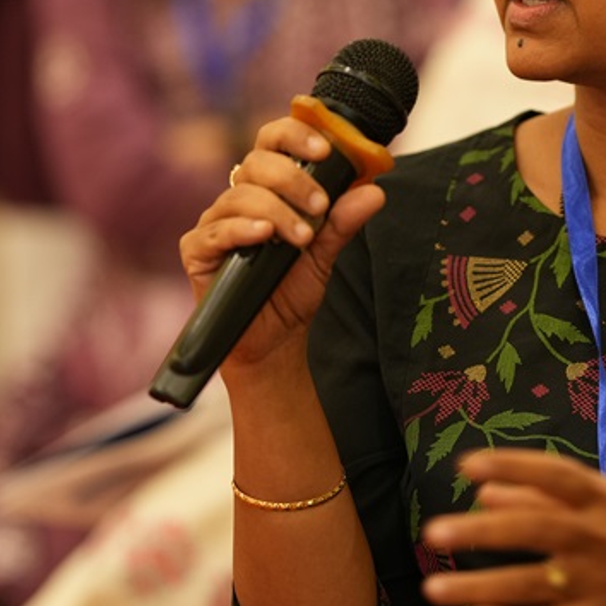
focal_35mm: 245
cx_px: 531
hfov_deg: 7.1
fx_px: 4853
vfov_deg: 7.1
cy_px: 144
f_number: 1.4
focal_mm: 85
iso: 640
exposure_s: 1/100
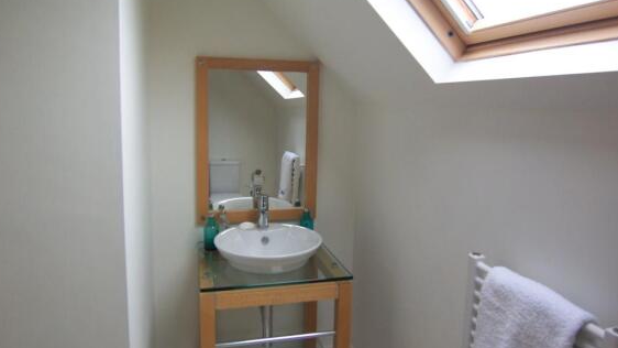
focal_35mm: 26
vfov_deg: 44.3
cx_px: 304
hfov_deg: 71.9
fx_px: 426
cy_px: 155
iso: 64
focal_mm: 3.8
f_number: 2.8
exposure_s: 1/30
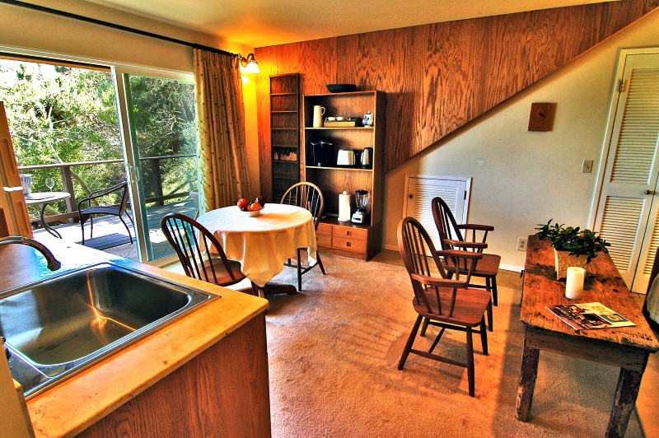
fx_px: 329
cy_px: 219
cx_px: 330
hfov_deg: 90.0
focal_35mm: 18
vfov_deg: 67.3
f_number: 9.5
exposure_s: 1/6
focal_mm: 12
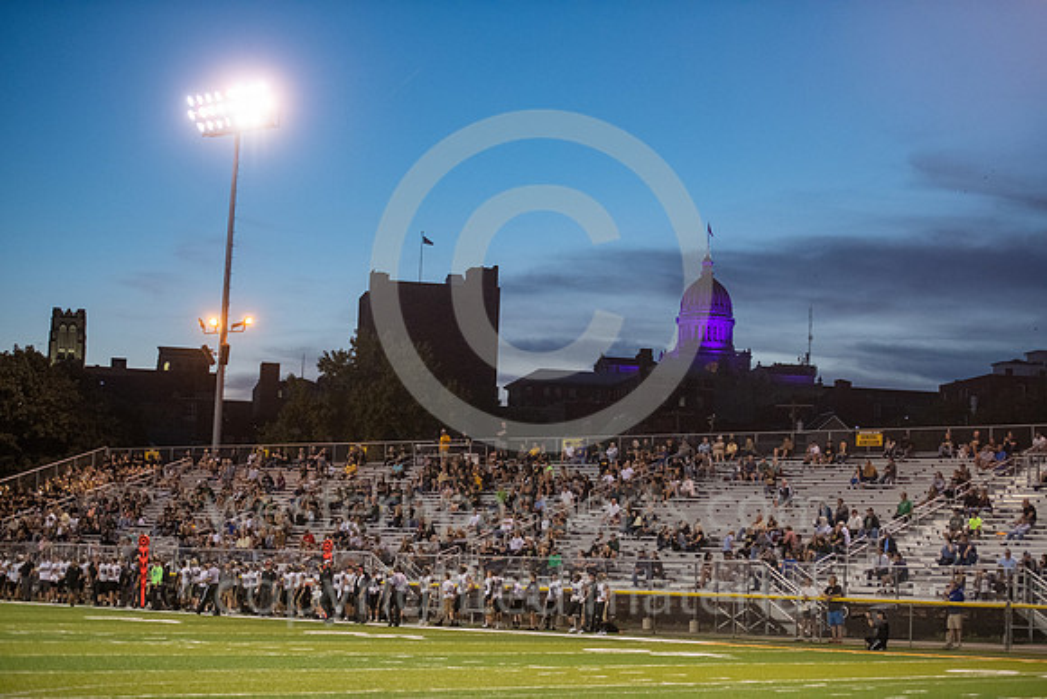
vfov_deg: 19.5
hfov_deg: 28.8
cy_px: 350
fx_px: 2036
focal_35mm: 70
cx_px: 524
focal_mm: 70
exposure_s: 1/800
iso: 2500
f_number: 2.8
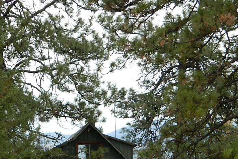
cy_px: 192
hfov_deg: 21.1
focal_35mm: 96
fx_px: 635
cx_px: 63
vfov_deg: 13.8
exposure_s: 1/80
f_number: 3.5
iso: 80
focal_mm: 7.3
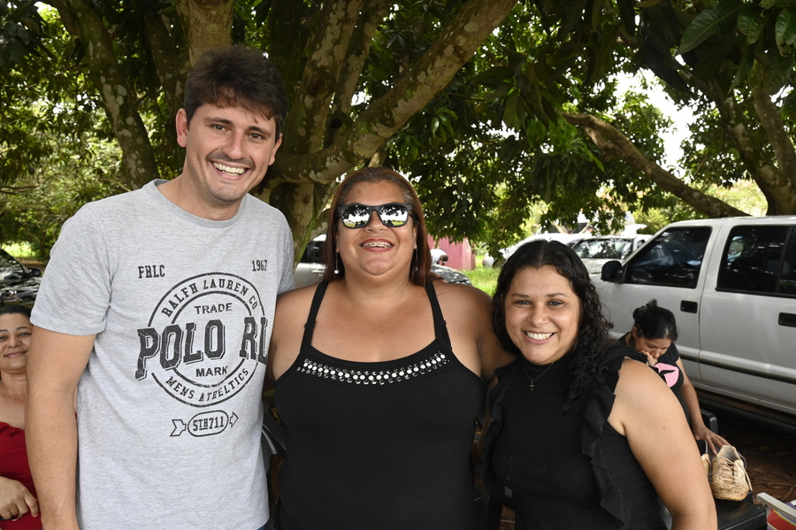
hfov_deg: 60.3
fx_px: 685
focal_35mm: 31
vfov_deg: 42.3
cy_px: 265
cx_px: 398
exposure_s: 1/640
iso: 2800
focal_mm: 31
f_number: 7.1
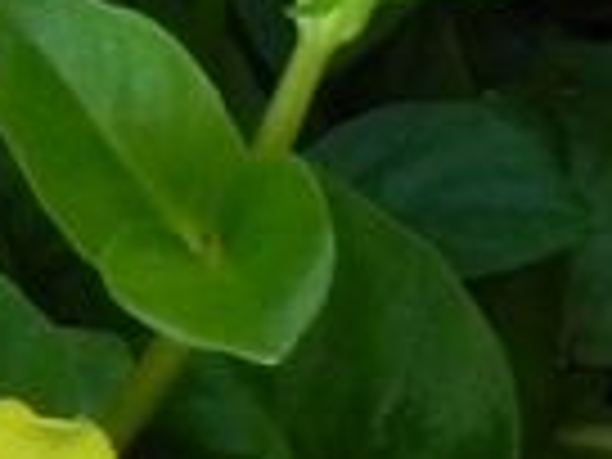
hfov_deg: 9.2
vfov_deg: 6.7
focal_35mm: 204
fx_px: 3607
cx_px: 1186
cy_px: 1314
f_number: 5
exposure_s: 1/60
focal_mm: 4.6
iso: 160
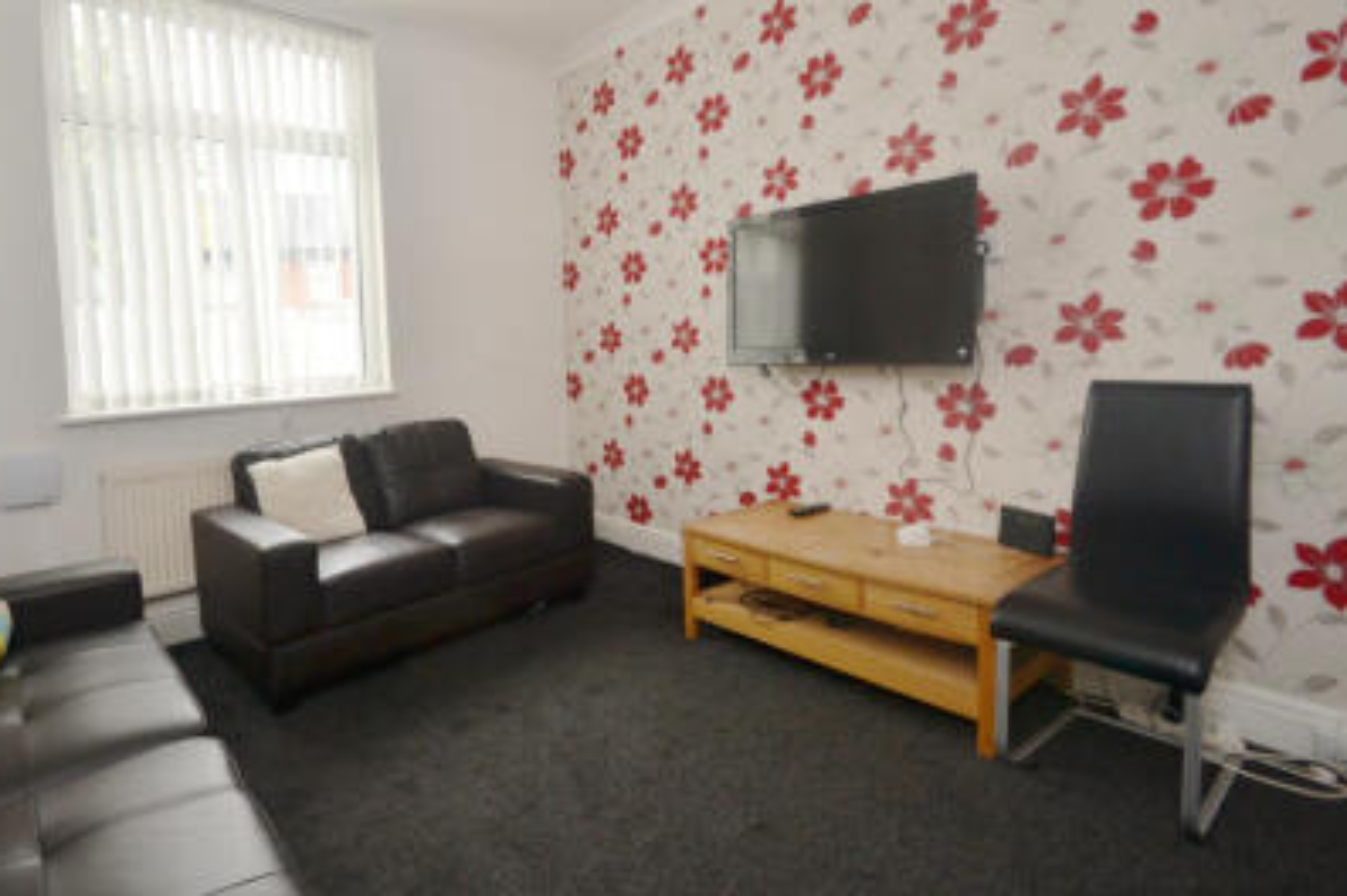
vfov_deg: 66.9
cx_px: 570
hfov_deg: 89.4
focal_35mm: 18
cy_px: 375
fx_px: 673
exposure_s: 1/160
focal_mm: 10
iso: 400
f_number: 3.5
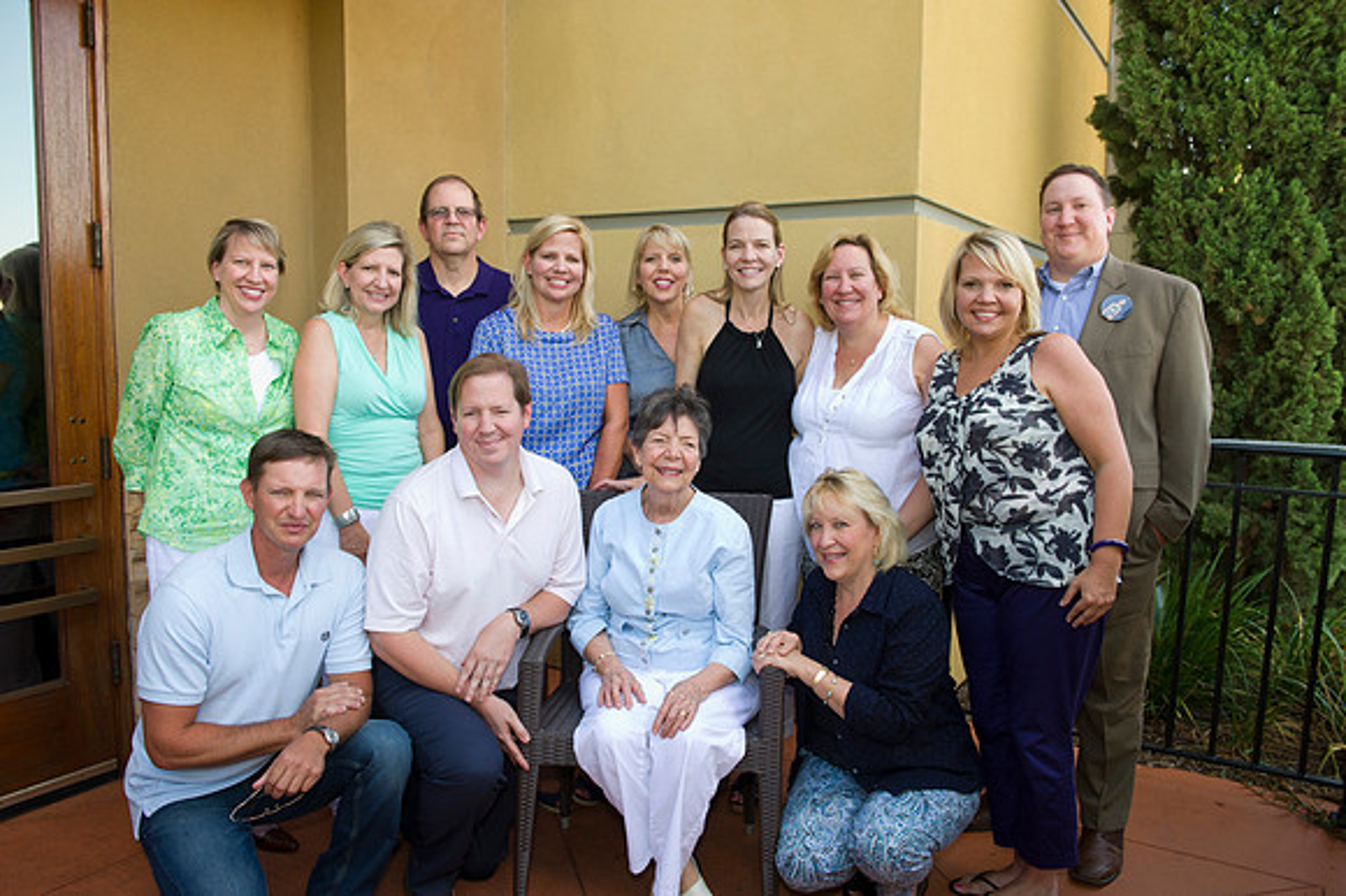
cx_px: 673
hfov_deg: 65.5
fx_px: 1046
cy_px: 448
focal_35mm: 28
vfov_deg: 46.4
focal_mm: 28
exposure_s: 1/250
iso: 640
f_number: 5
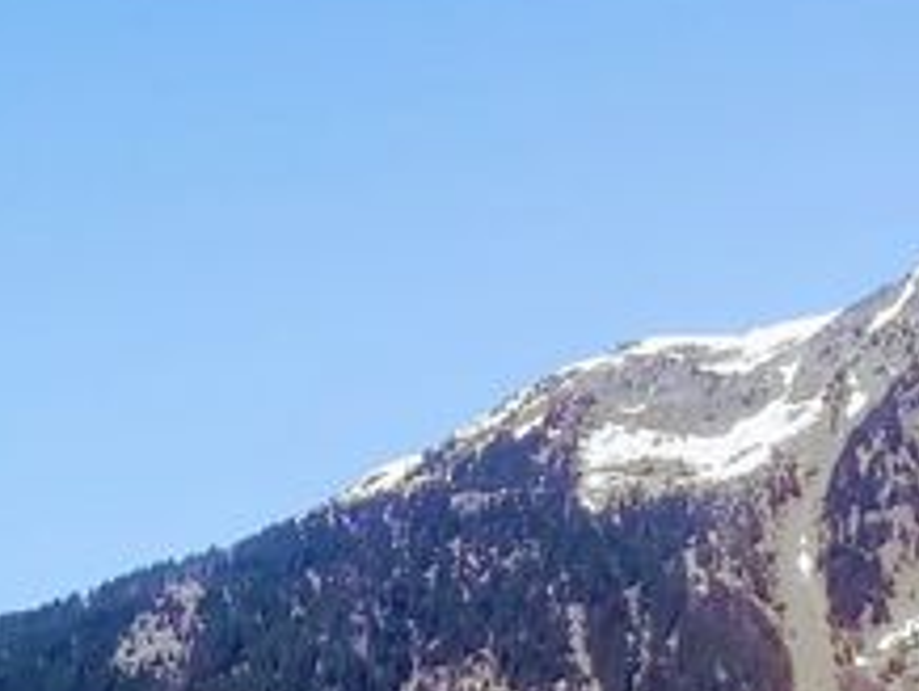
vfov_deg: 11.1
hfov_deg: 14.4
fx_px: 3242
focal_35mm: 122
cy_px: 1353
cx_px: -691
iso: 50
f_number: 2.2
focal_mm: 3.83
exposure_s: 1/1035
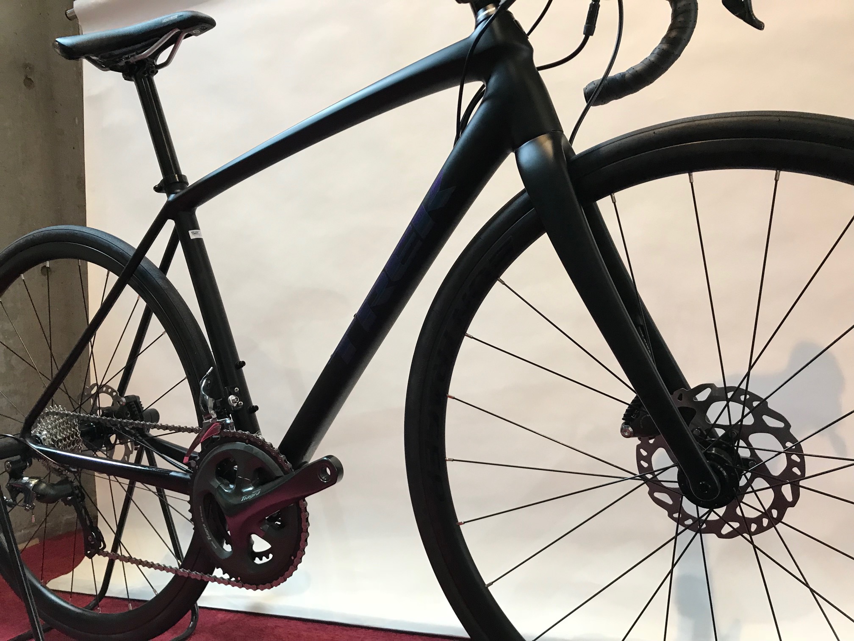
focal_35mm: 28
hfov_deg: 63.4
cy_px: 320
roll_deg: +4.3
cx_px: 427
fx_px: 691
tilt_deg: +0.4
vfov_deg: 49.7
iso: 40
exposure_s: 1/25
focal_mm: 3.99
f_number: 1.8
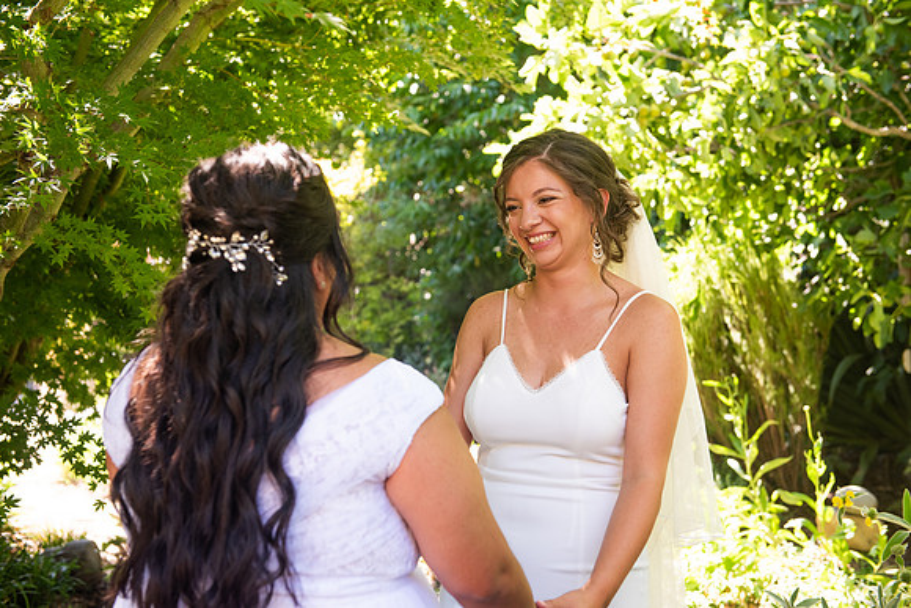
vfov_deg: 26.0
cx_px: 456
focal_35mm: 52
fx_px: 1316
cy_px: 304
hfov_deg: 38.2
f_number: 4
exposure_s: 1/250
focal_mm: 52
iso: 640
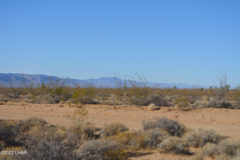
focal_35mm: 69
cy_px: 80
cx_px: 120
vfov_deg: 19.8
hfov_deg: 29.2
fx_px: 460
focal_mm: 46
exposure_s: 1/1600
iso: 400
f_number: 7.1
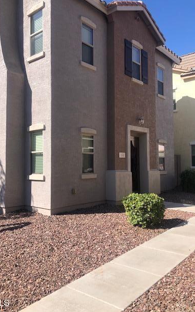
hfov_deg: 40.4
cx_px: 78
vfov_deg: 61.2
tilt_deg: +3.1
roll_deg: +0.2
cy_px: 154
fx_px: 264
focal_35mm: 31
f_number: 1.8
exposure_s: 1/1453
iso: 20
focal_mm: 3.99
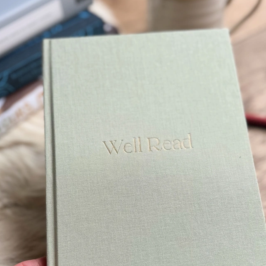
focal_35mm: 29
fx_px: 252
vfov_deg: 54.6
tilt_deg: -51.6
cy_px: 176
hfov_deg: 55.6
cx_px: 134
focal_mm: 6.86
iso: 64
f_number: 1.78
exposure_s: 1/210
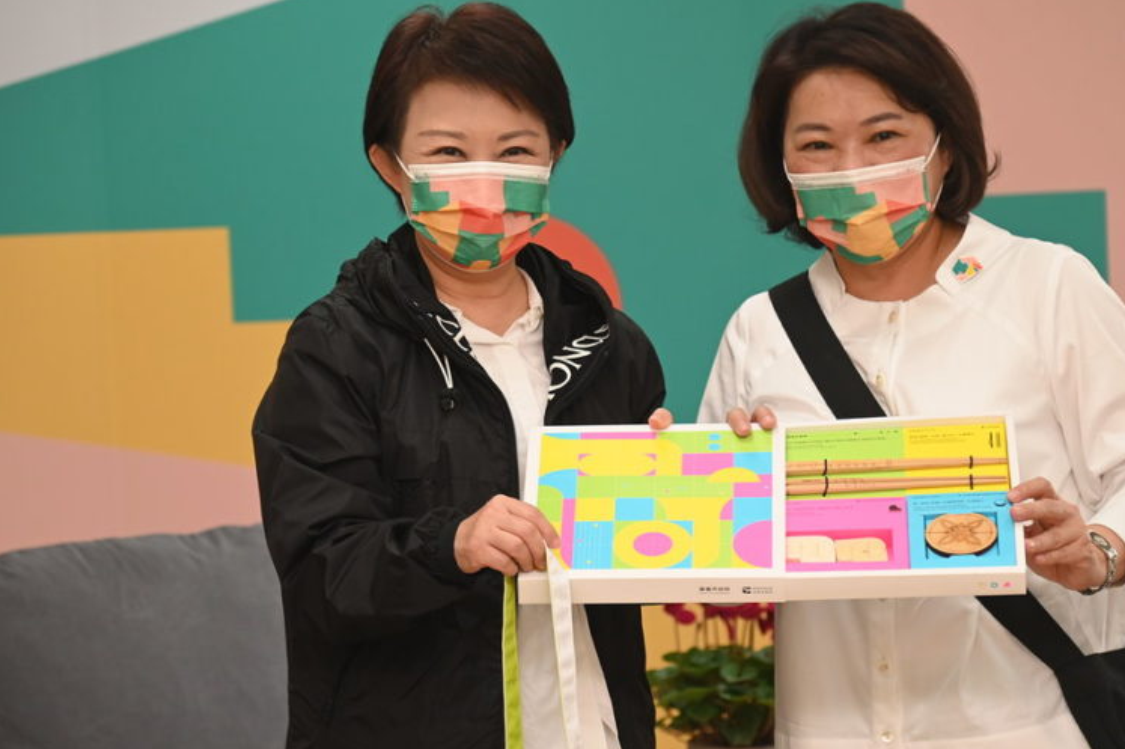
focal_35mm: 144
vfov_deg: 9.5
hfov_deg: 14.3
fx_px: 4497
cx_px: 598
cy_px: 483
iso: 1000
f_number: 4
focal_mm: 105
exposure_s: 1/250
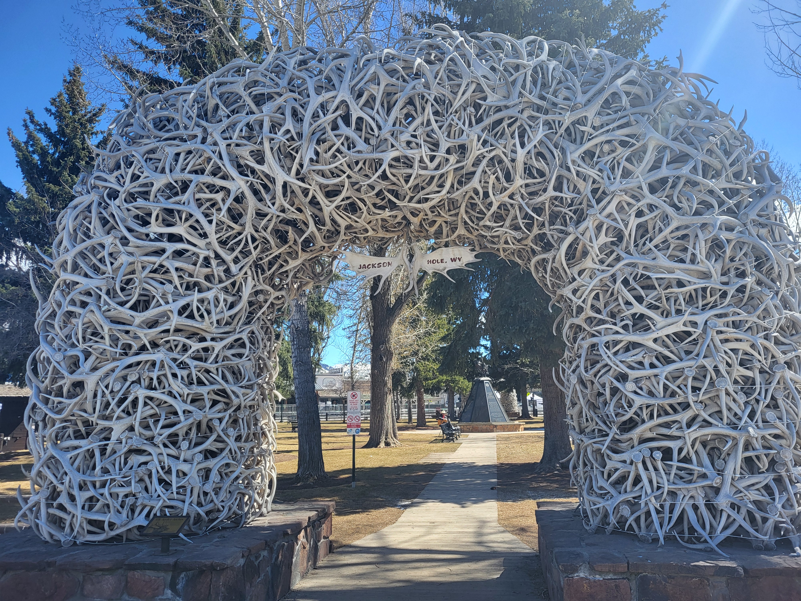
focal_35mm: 26
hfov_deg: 67.3
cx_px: 400
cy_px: 300
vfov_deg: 53.1
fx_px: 602
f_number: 1.8
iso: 40
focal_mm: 5.4
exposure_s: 1/1053
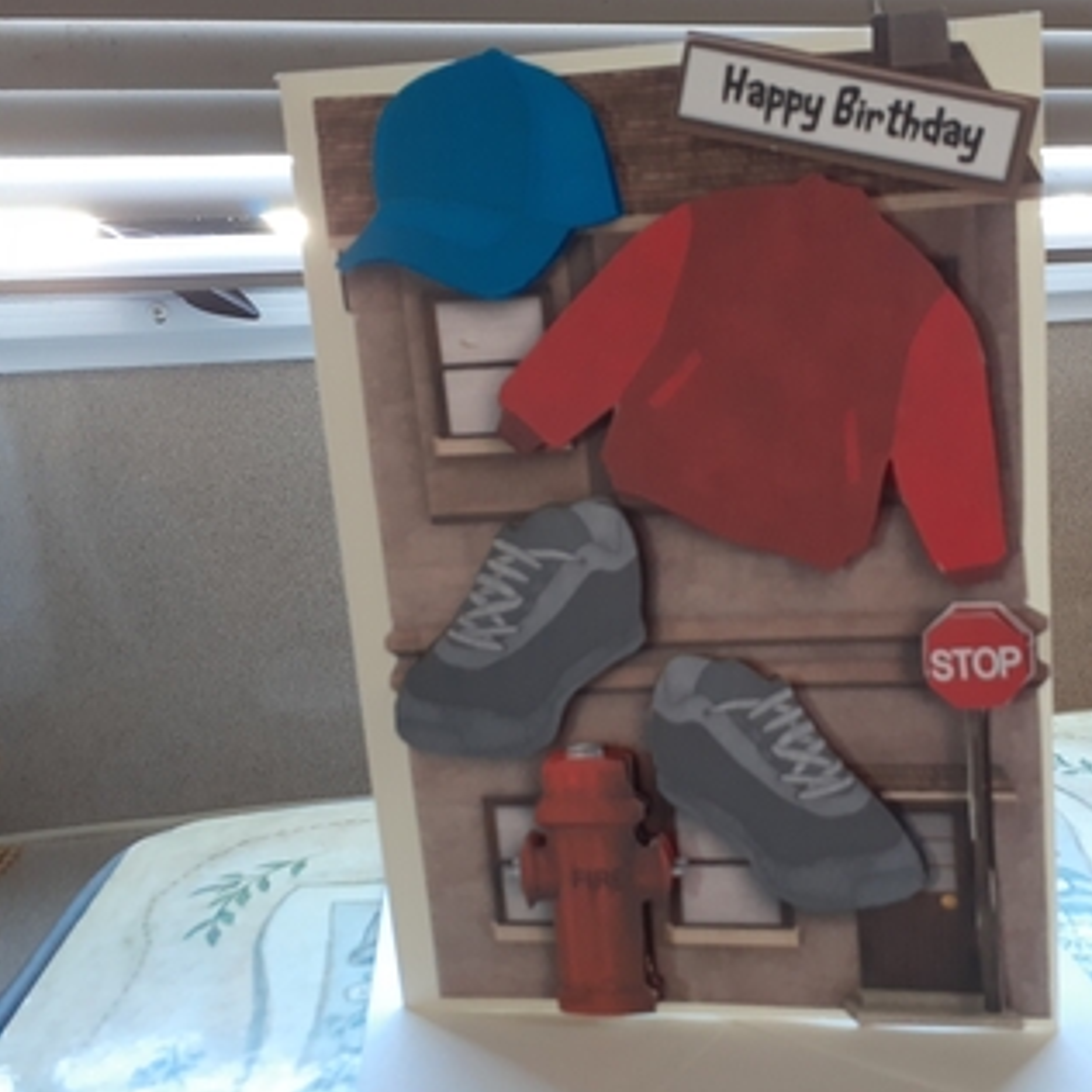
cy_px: 524
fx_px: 1213
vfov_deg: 48.4
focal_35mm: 34
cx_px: 774
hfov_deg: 47.2
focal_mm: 3.6
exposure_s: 1/25
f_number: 1.9
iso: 320
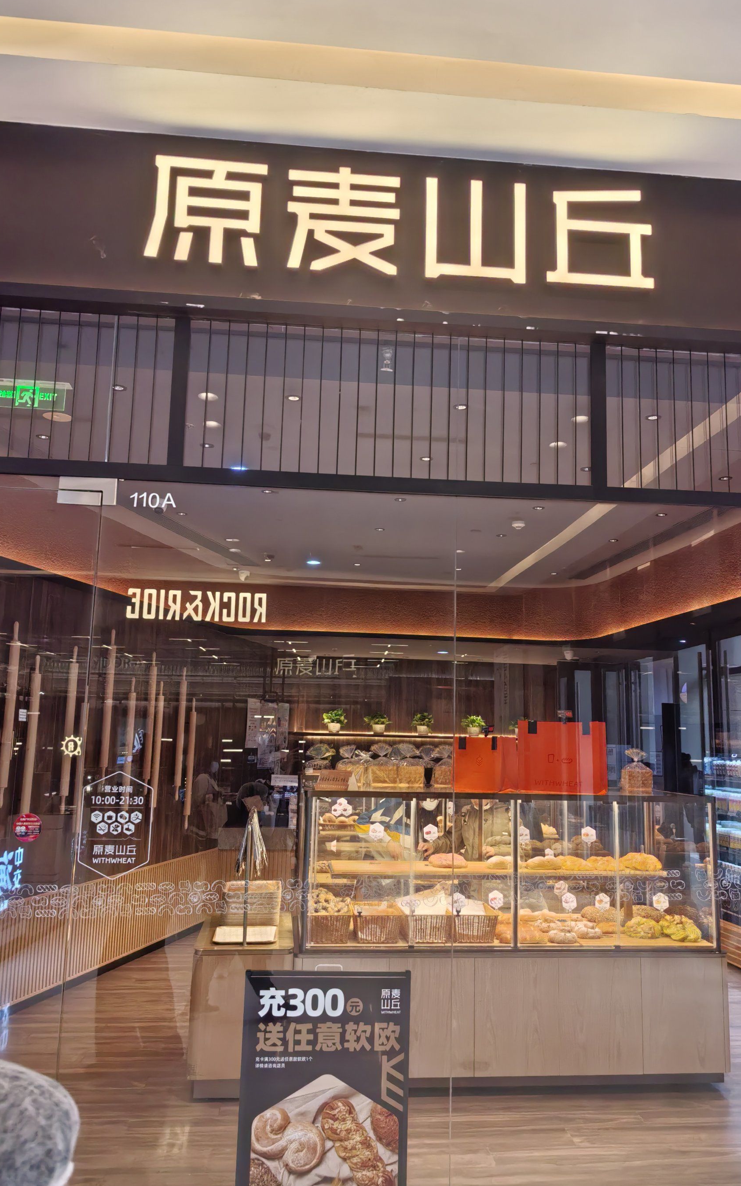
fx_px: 937
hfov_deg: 43.1
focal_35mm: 29
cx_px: 397
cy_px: 587
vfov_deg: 64.6
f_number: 2
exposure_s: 1/333
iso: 200
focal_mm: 5.72
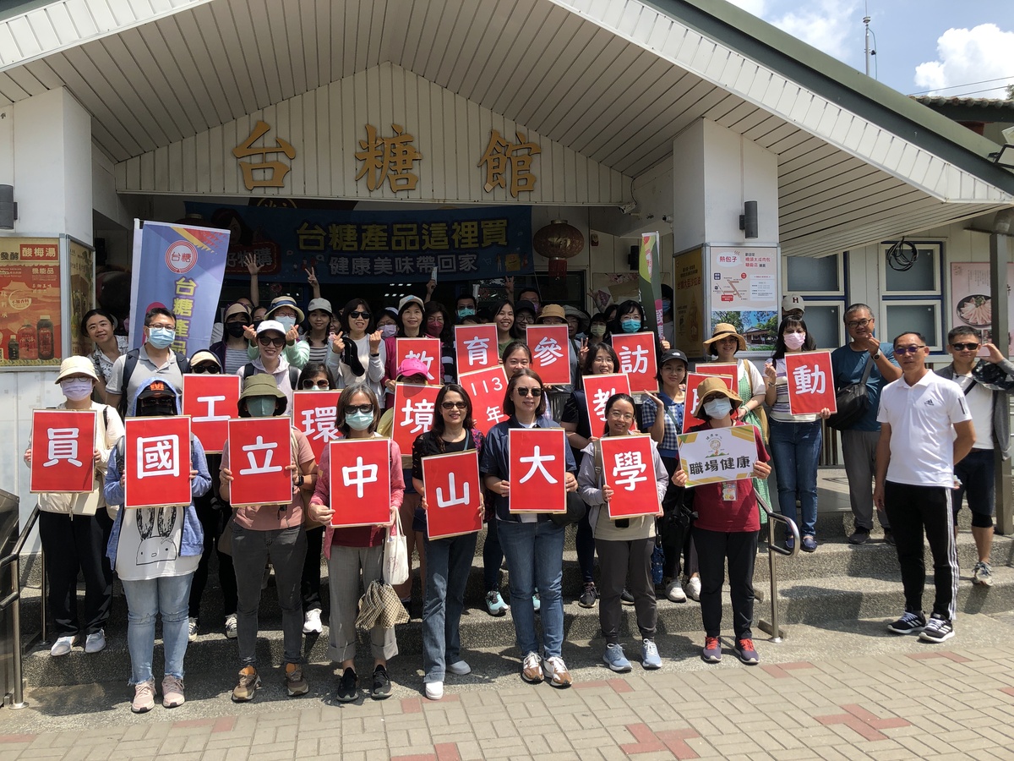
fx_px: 820
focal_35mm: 28
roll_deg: -0.1
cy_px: 380
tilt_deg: -1.2
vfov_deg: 49.7
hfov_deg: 63.4
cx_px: 507
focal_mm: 3.99
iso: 20
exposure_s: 1/1263
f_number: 1.8
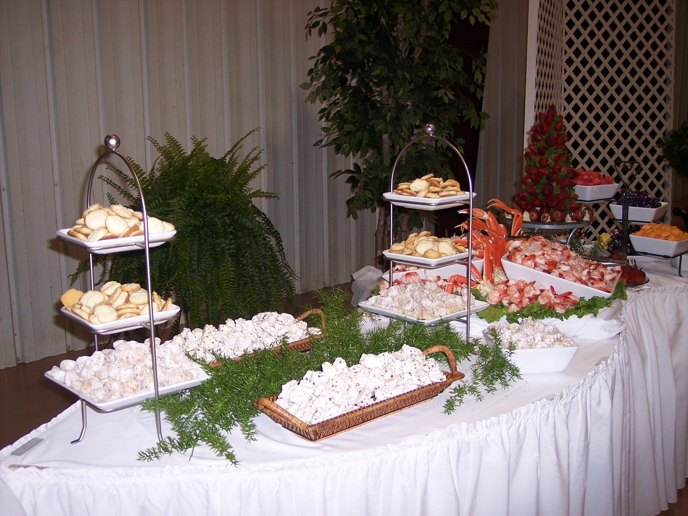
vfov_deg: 36.8
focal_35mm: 39
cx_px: 344
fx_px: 775
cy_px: 258
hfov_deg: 47.9
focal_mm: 8
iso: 100
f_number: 2.8
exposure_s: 1/60
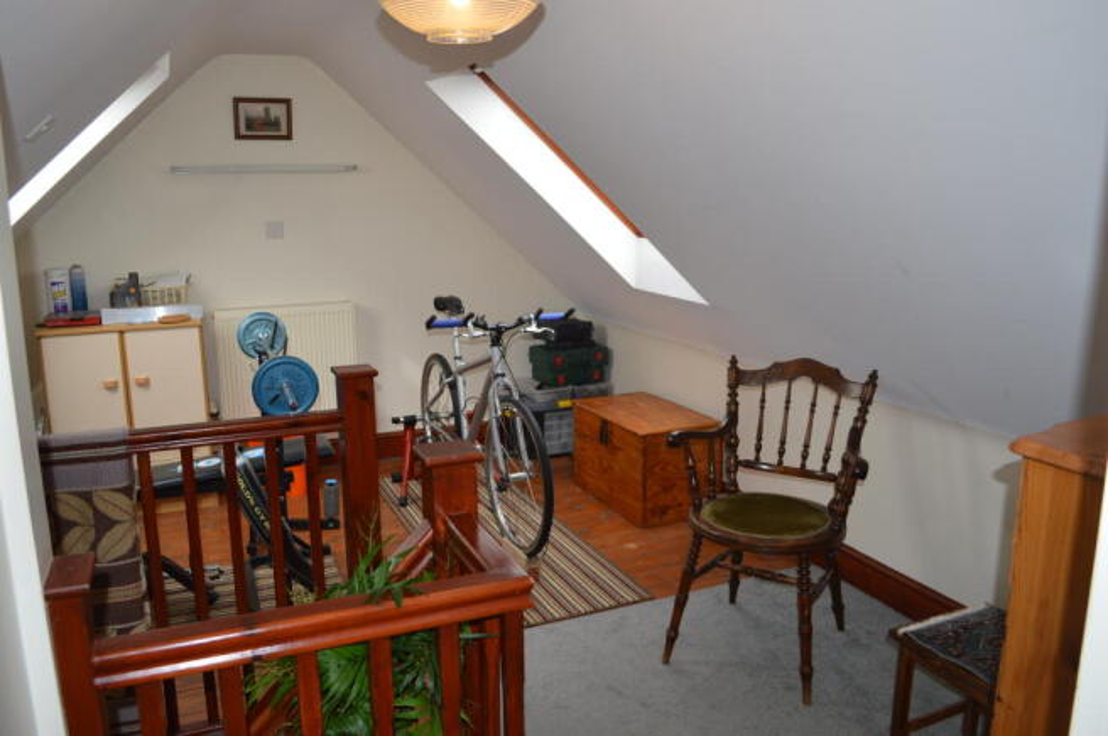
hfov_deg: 67.4
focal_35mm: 27
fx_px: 830
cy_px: 368
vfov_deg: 47.8
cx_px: 554
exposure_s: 1/60
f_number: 4
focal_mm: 18
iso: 100
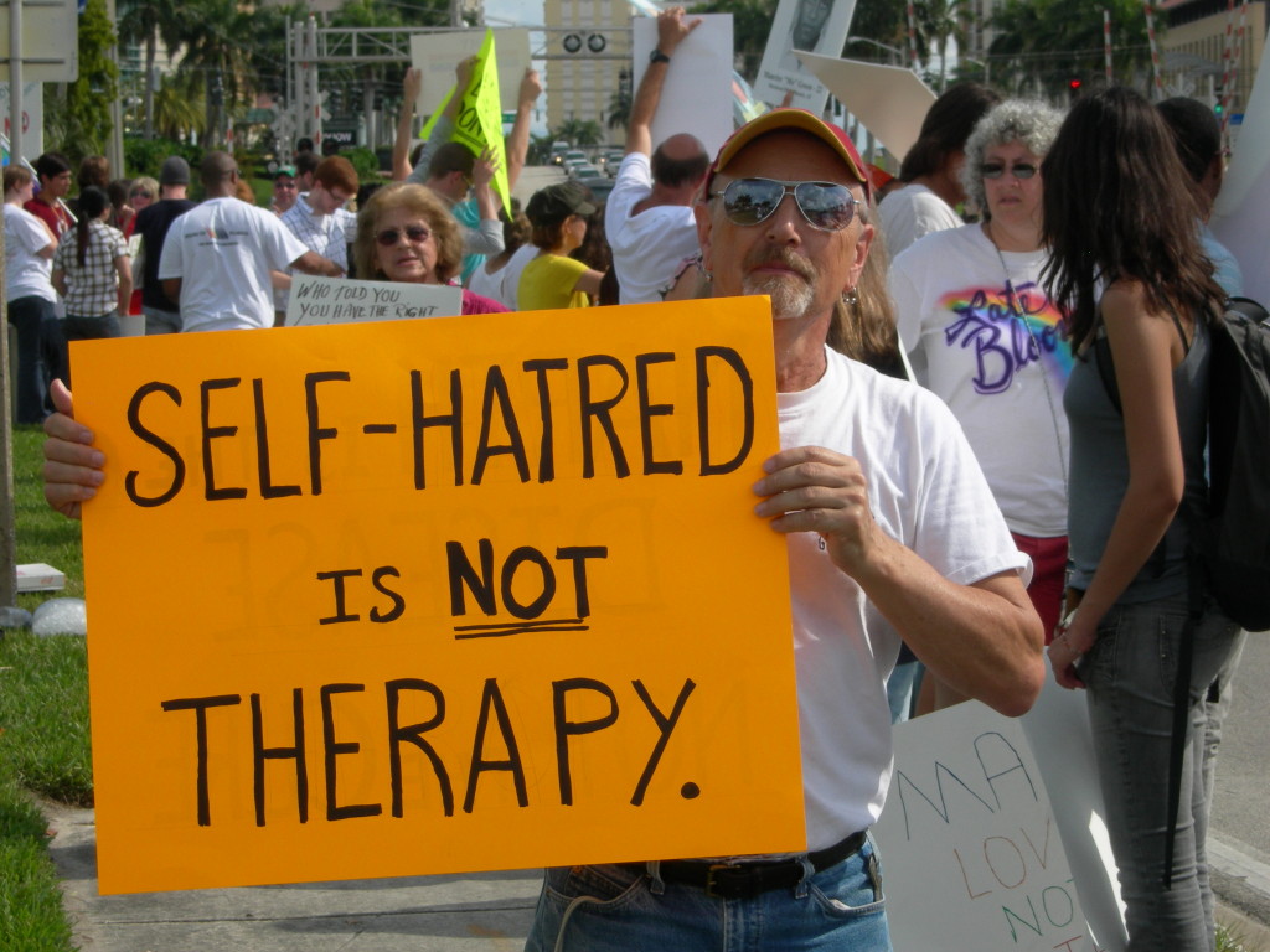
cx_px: 635
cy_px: 476
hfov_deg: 17.4
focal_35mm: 113
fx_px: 4146
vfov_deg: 13.1
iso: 50
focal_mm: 23.4
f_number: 8.2
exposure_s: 1/264
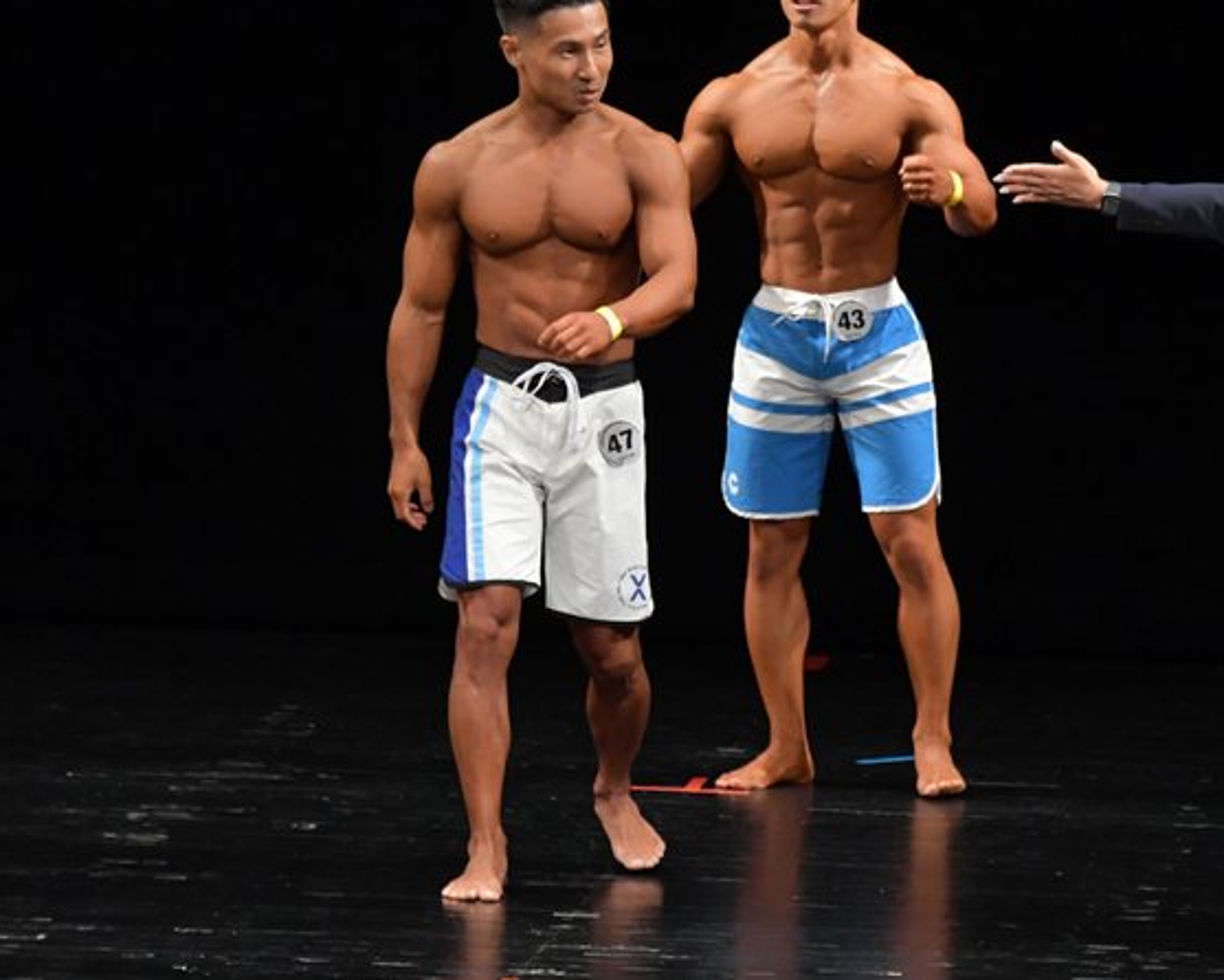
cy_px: 417
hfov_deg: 4.7
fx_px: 14894
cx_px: 742
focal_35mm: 411
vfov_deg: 3.8
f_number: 5.6
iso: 3200
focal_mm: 210
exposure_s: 1/400
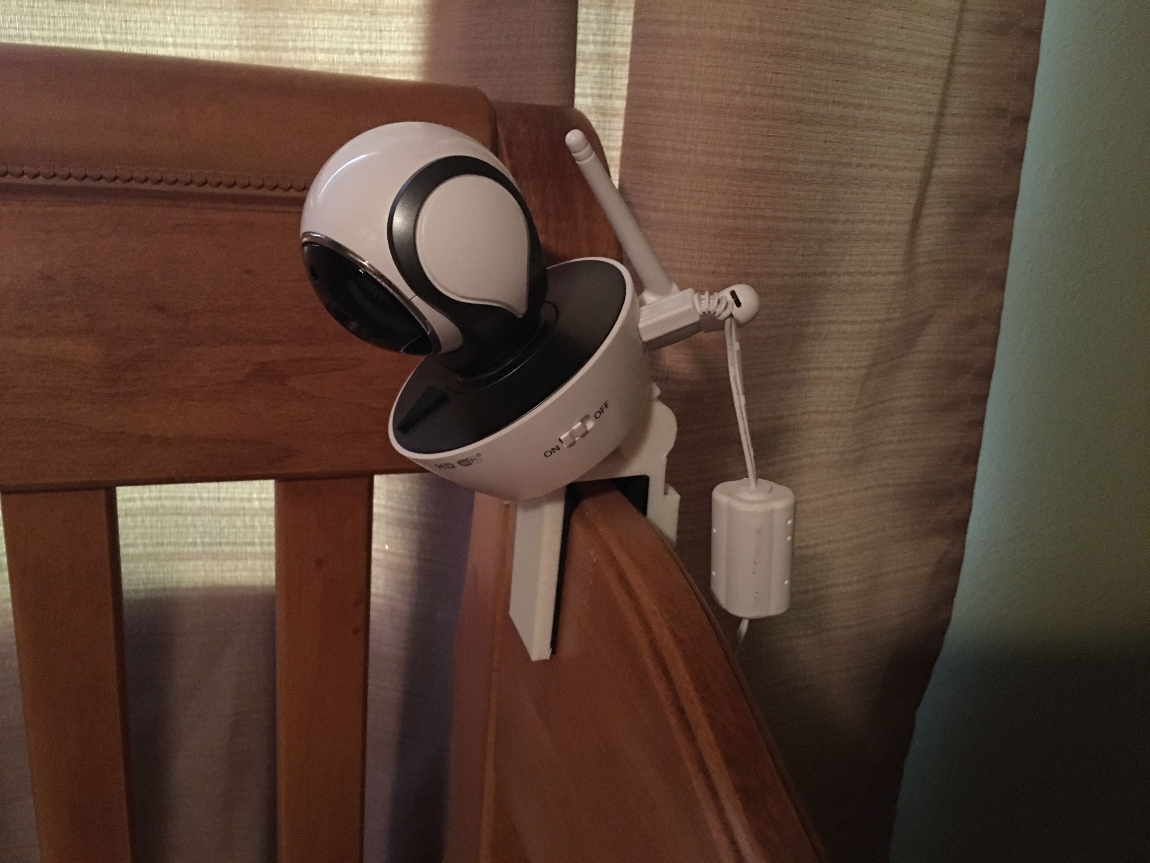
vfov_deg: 48.2
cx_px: 575
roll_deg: -5.4
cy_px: 432
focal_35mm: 29
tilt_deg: -17.3
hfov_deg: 61.7
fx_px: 963
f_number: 2.2
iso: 160
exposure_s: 1/4
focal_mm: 4.15
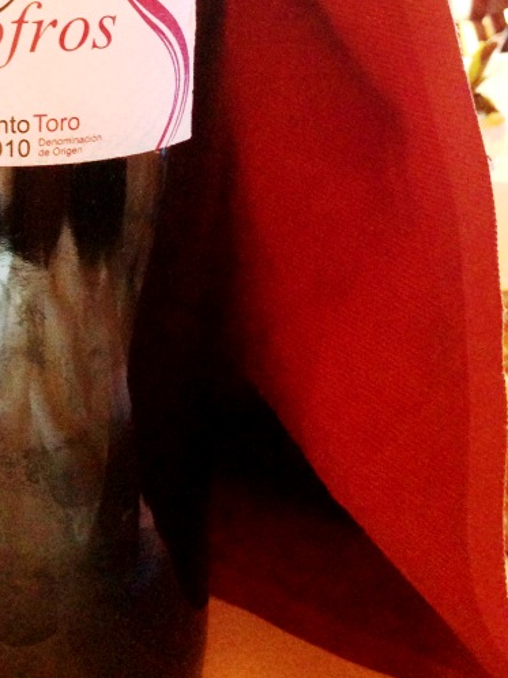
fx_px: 1330
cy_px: 53
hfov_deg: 21.1
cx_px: 41
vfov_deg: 27.4
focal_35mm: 68
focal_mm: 4.13
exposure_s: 1/20
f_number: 2.4
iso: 200
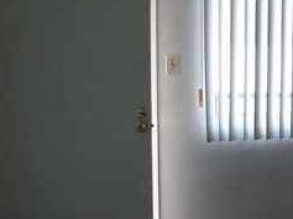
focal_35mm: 92
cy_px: 111
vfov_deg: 16.0
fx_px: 778
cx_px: 351
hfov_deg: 20.0
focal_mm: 5.7
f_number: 2.8
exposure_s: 1/60
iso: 80
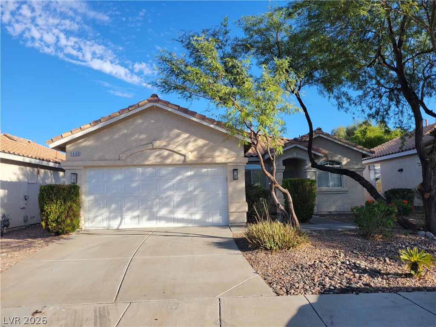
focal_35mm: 26
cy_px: 164
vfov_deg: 53.1
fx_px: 327
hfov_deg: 67.3
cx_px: 218
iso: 40
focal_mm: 5.4
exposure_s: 1/1429
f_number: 1.8
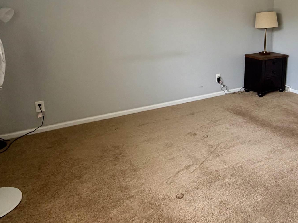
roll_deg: -0.9
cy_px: 58
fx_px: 275
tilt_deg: -9.3
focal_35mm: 32
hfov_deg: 54.7
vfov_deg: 42.9
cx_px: 215
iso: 320
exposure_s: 1/92
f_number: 2.2
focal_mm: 2.22
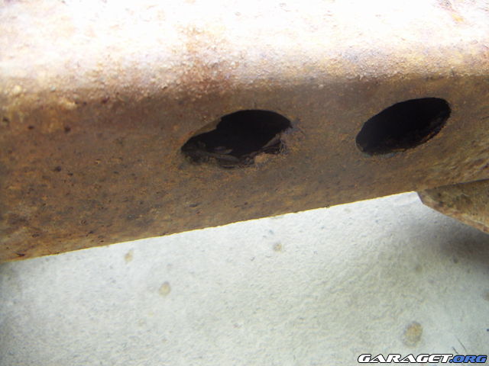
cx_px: 244
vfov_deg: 39.7
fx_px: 509
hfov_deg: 51.4
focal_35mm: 36
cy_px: 183
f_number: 2.8
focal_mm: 4.7
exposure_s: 1/50
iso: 50
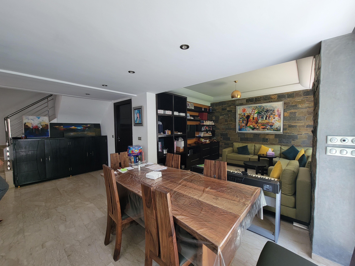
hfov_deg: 106.2
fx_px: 133
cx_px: 178
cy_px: 133
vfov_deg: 89.9
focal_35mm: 13
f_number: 2.2
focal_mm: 2.2
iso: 64
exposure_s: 1/120
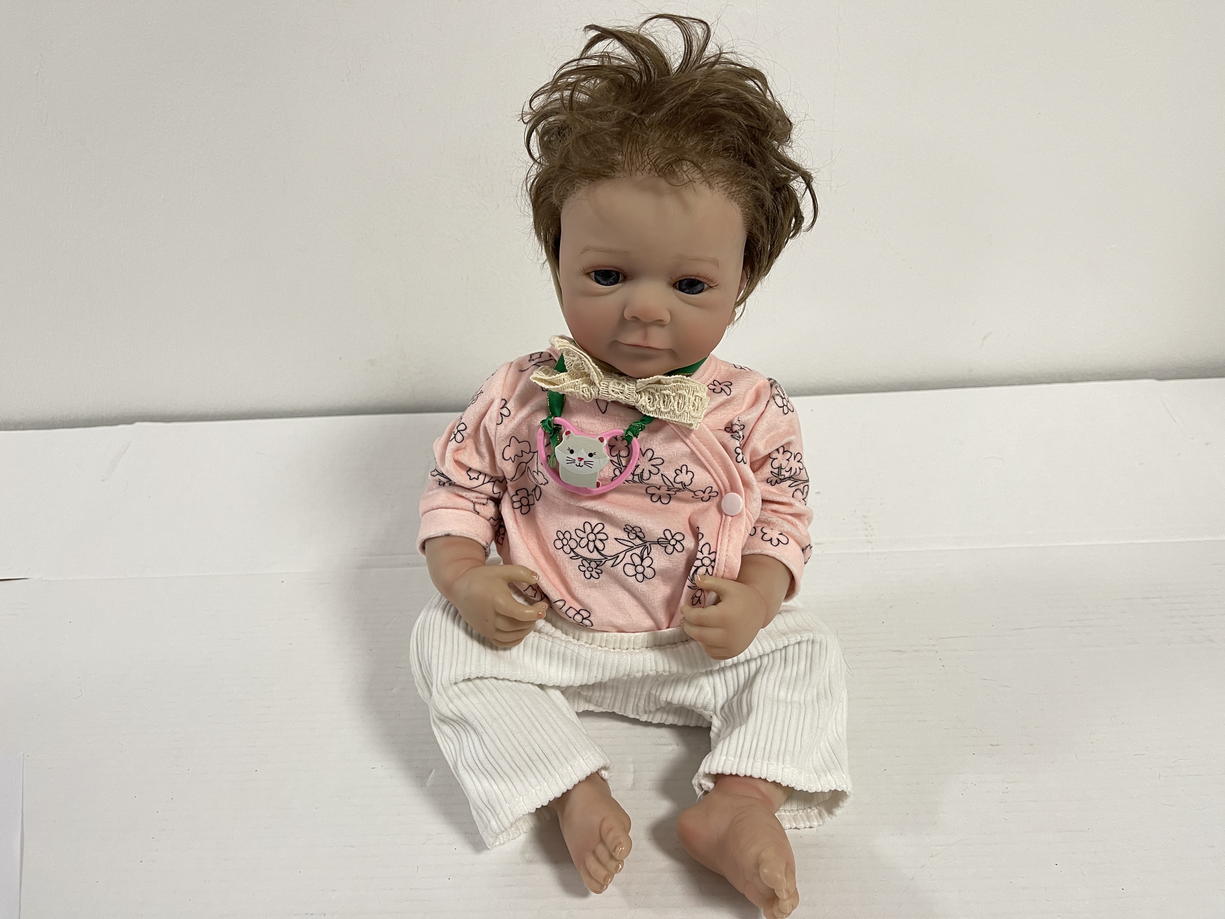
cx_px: 612
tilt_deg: -28.5
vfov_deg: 54.9
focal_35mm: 25
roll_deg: +2.9
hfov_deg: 69.4
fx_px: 885
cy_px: 460
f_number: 1.6
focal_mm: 5.1
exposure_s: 1/50
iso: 100
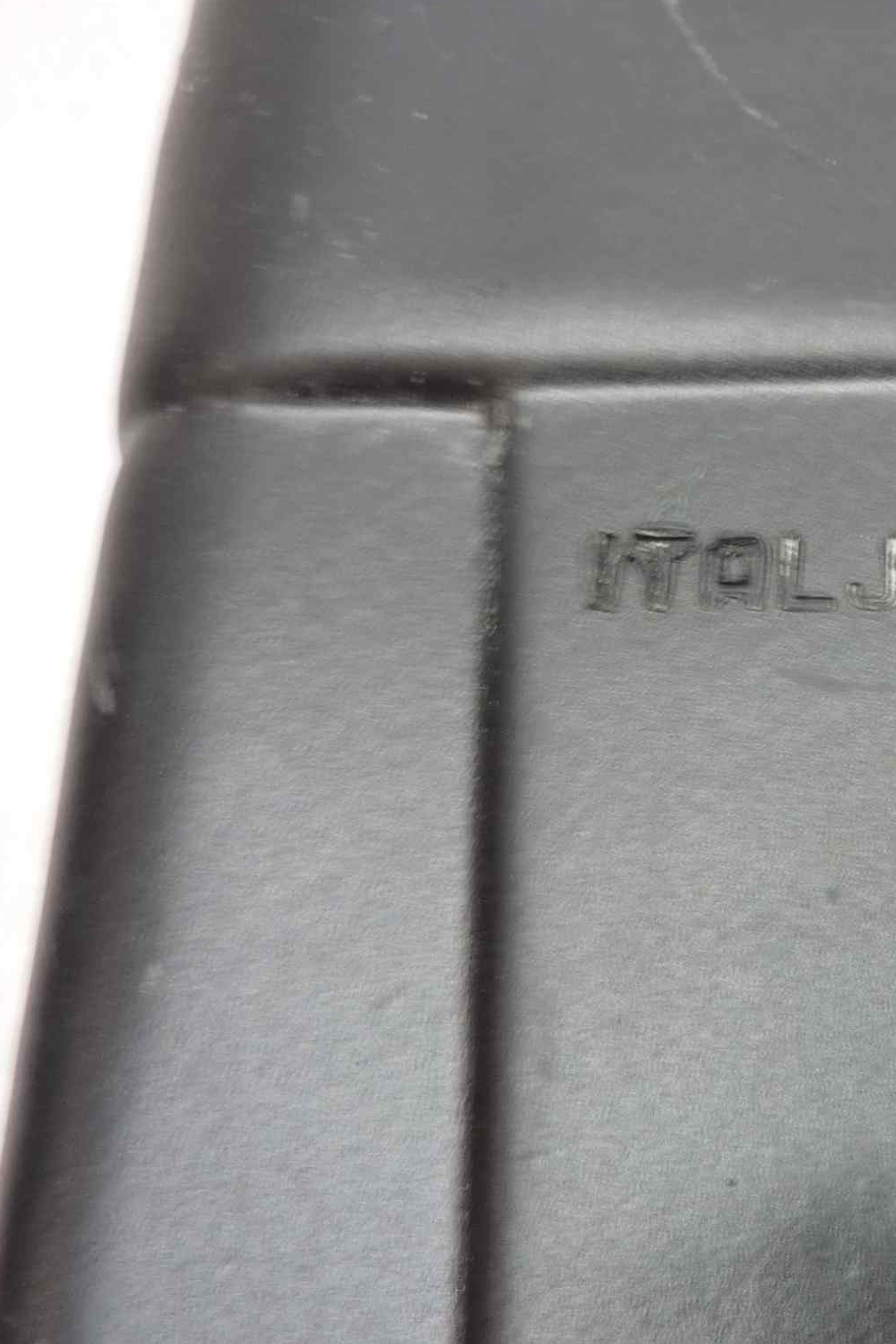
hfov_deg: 27.5
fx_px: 1642
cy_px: 613
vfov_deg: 44.5
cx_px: 1027
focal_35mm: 44
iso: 125
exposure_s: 1/8
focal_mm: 4.1
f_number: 3.3
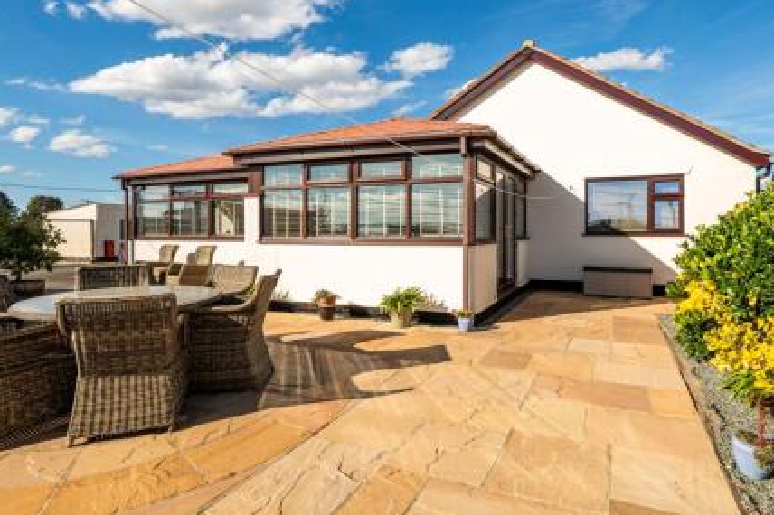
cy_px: 236
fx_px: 430
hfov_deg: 83.8
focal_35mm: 20
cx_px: 425
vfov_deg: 61.8
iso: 400
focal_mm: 12
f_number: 8
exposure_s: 1/640
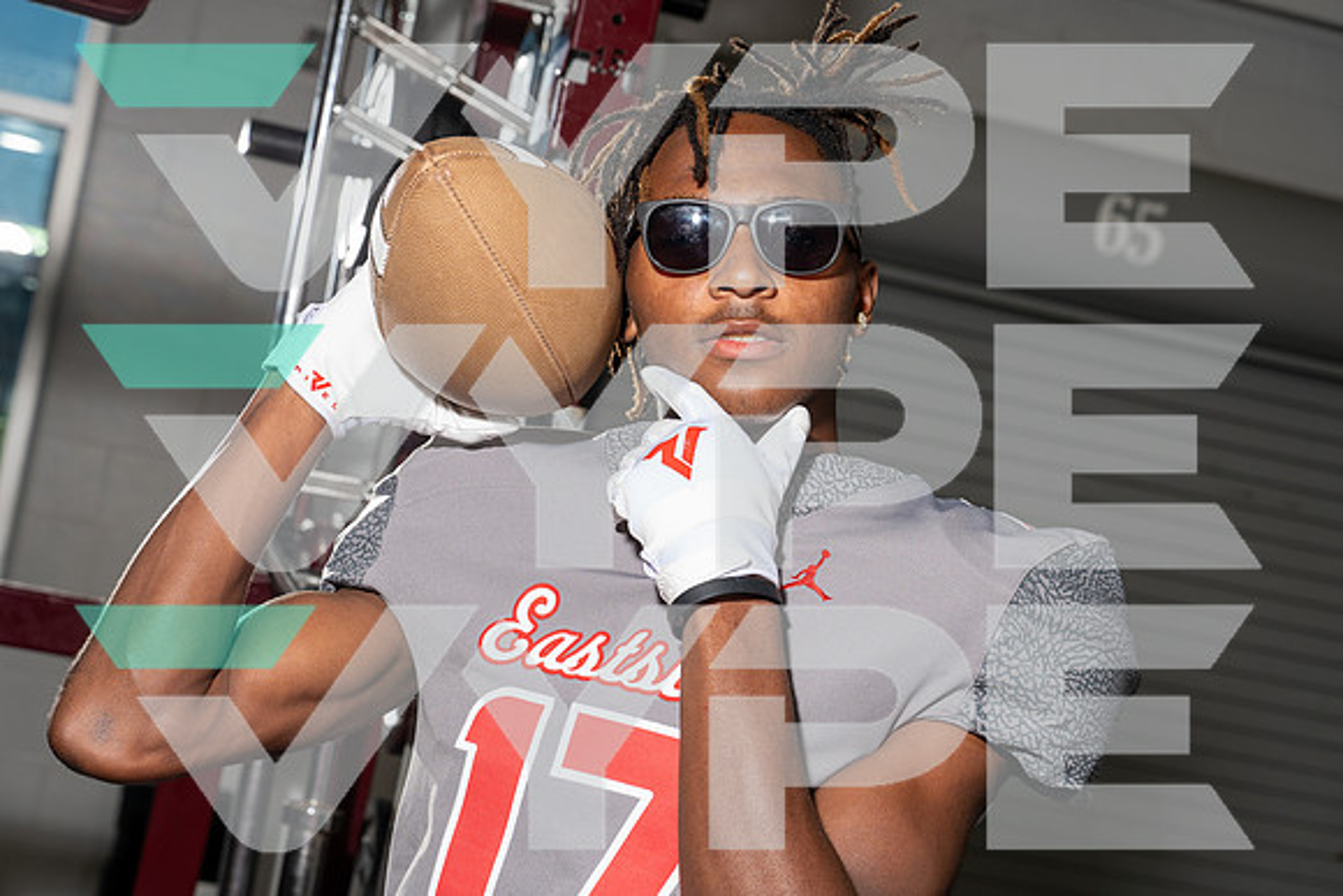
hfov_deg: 28.8
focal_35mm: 70
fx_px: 2612
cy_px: 448
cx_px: 672
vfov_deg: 19.5
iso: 320
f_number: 6.3
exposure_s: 1/250
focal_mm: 70
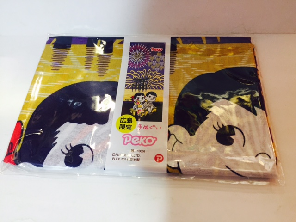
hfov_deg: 61.7
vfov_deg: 48.2
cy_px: 111
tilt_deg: -55.8
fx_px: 248
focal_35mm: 29
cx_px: 148
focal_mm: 4.15
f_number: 2.2
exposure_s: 1/33
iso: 64
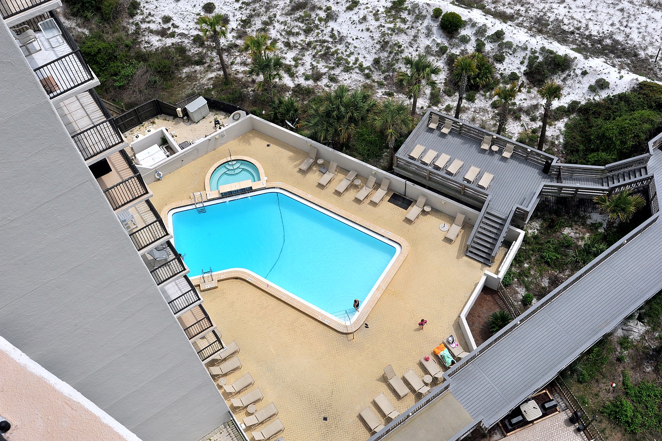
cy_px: 220
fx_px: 643
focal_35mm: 35
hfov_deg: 54.5
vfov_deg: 37.8
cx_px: 331
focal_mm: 35
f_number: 16
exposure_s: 1/1000
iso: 400
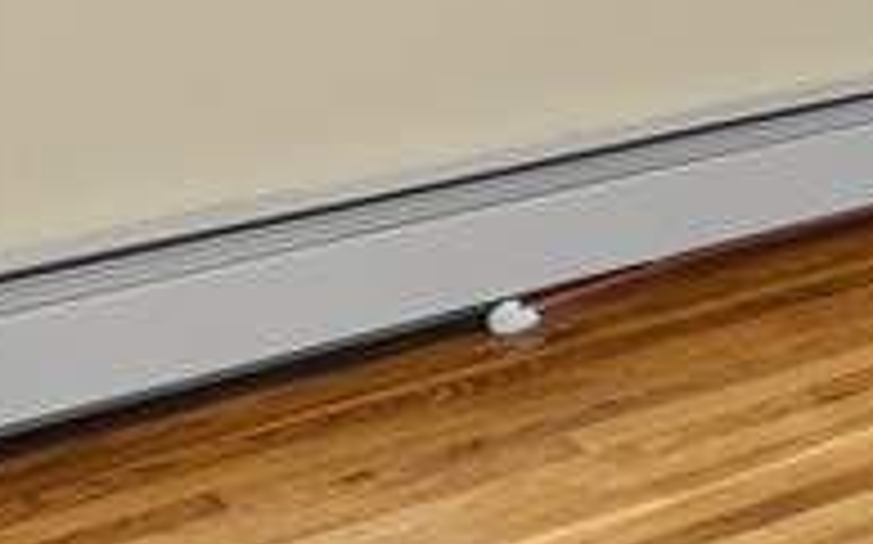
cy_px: -407
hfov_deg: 20.9
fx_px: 2045
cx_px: 1264
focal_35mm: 86
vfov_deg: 13.7
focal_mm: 16
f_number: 7.1
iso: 320
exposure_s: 1/6
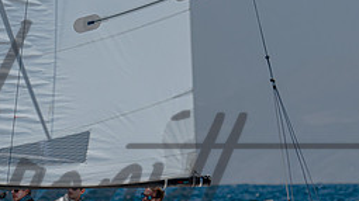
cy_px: 179
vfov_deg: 1.2
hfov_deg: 2.1
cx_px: 45
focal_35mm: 1013
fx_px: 9636
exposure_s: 1/2000
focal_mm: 280
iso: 200
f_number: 5.6
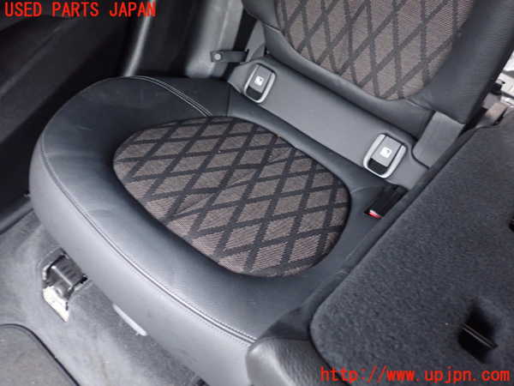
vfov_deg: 46.8
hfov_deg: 60.0
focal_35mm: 30
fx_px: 445
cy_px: 193
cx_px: 257
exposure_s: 1/20
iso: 800
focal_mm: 5.4
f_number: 2.3
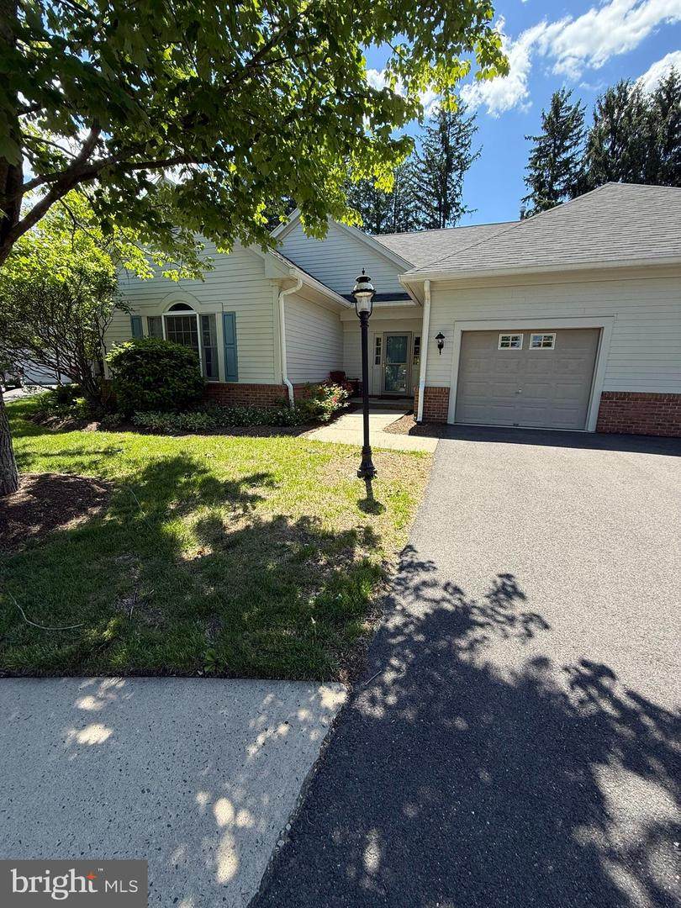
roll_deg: -1.1
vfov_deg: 102.1
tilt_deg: -11.9
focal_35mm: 14
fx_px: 367
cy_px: 454
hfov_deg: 85.7
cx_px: 340
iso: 50
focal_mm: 2.22
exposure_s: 1/602
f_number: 2.2
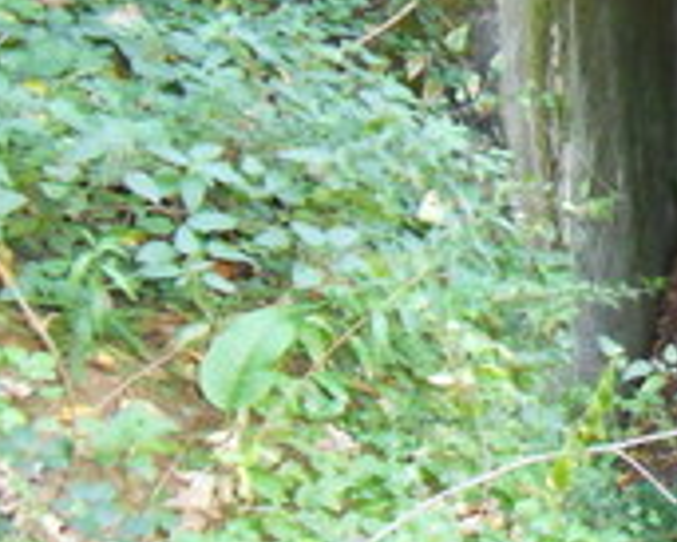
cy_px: 103
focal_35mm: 85
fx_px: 1704
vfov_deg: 17.9
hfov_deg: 20.1
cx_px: 934
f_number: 3.7
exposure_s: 1/30
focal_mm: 5.6
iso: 640
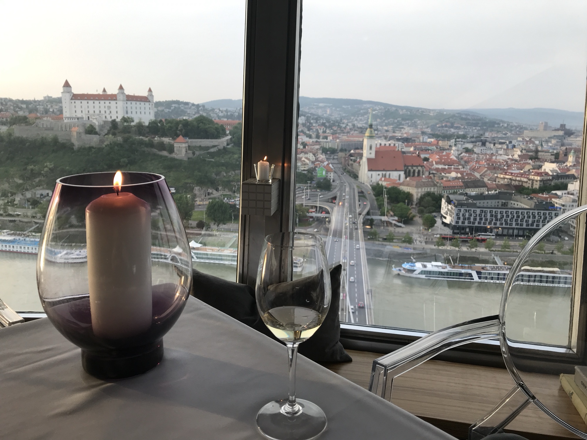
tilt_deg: -12.4
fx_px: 475
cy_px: 220
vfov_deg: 49.7
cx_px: 294
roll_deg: -1.1
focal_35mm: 28
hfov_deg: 63.4
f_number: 1.8
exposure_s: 1/135
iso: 20
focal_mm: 3.99
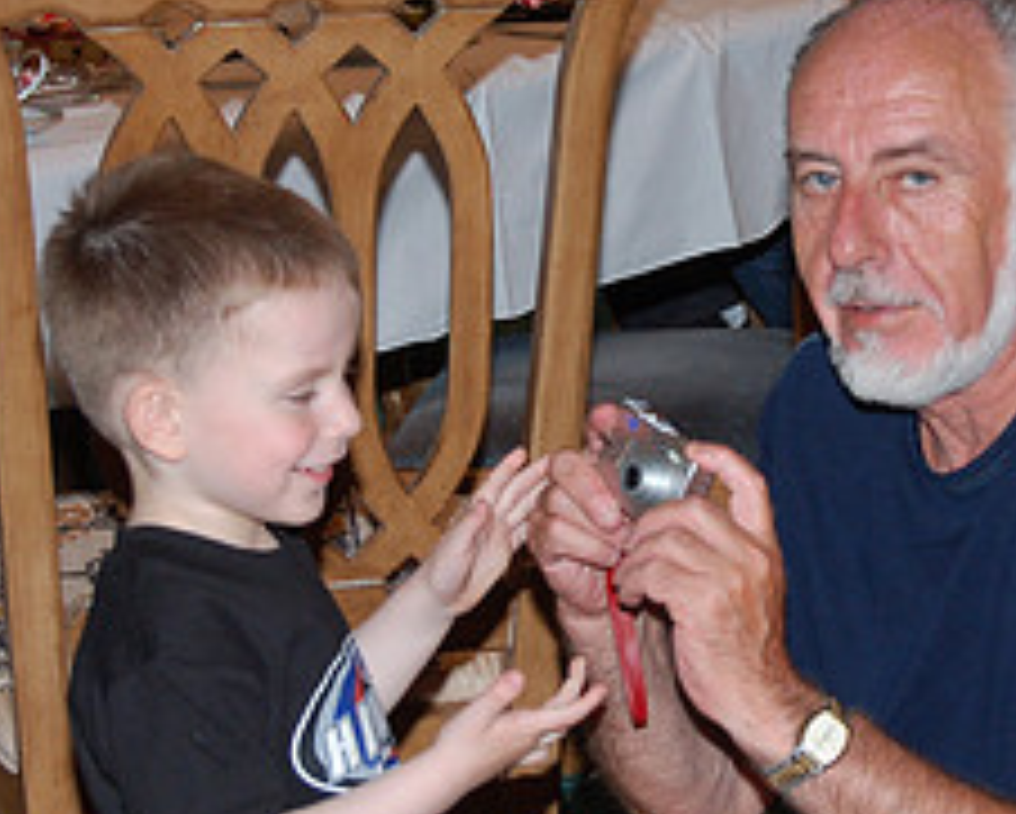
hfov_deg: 11.6
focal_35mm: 166
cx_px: 629
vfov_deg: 9.3
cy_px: 310
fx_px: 4994
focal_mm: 46
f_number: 5.3
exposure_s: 1/60
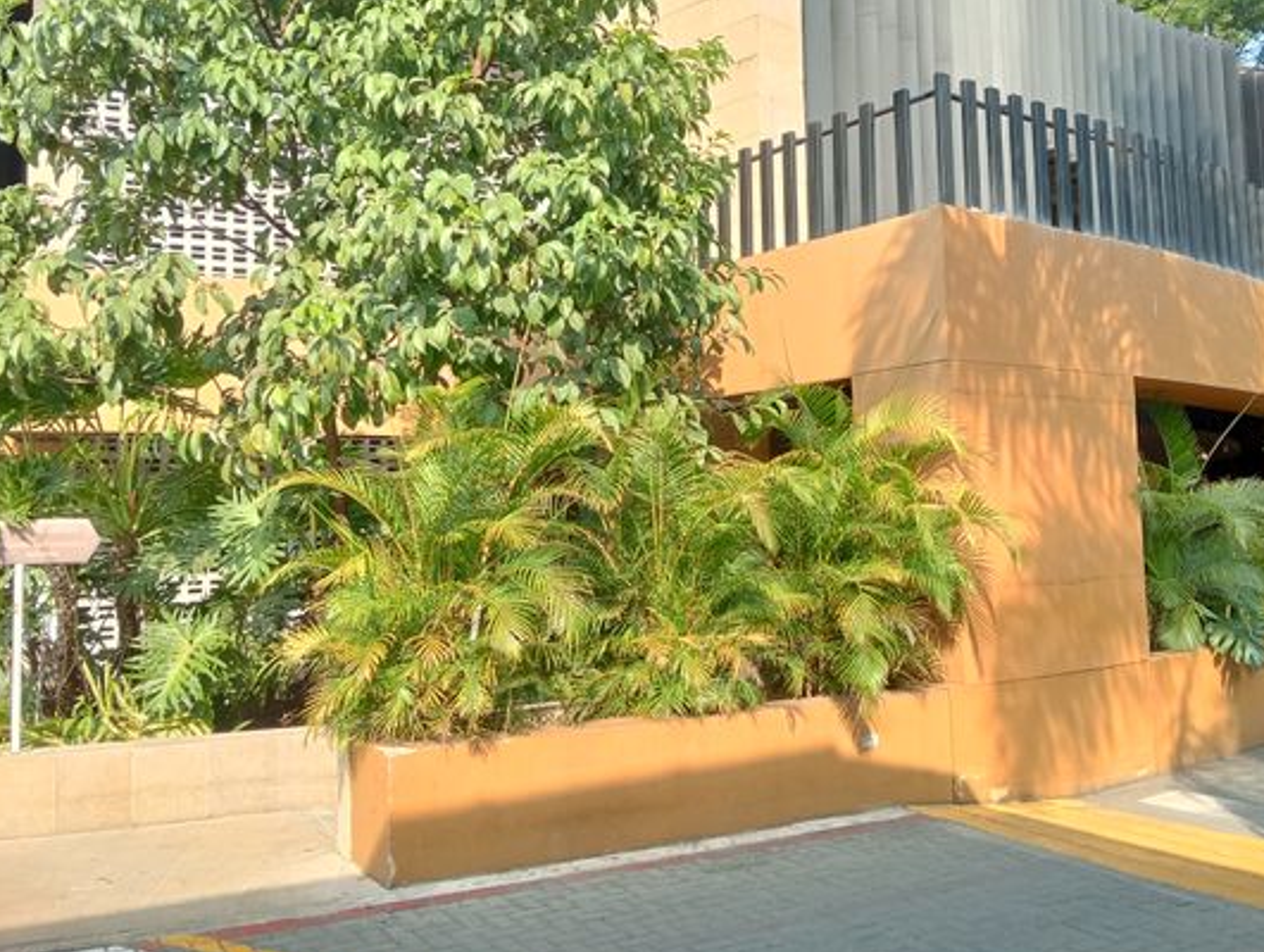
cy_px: 400
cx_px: 690
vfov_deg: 40.7
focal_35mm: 35
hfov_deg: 52.5
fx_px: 1280
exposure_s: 1/1070
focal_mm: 3.98
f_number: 1.8
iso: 100
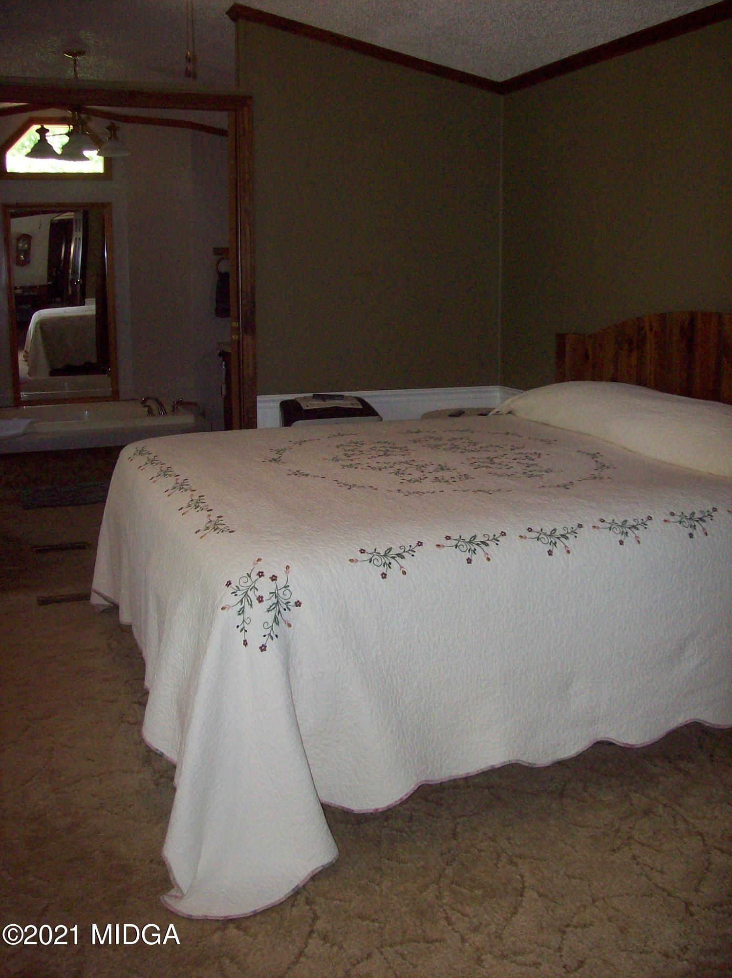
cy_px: 489
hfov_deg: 39.6
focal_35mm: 36
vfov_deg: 51.4
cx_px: 366
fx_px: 1016
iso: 140
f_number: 2.7
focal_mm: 6
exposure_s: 1/64
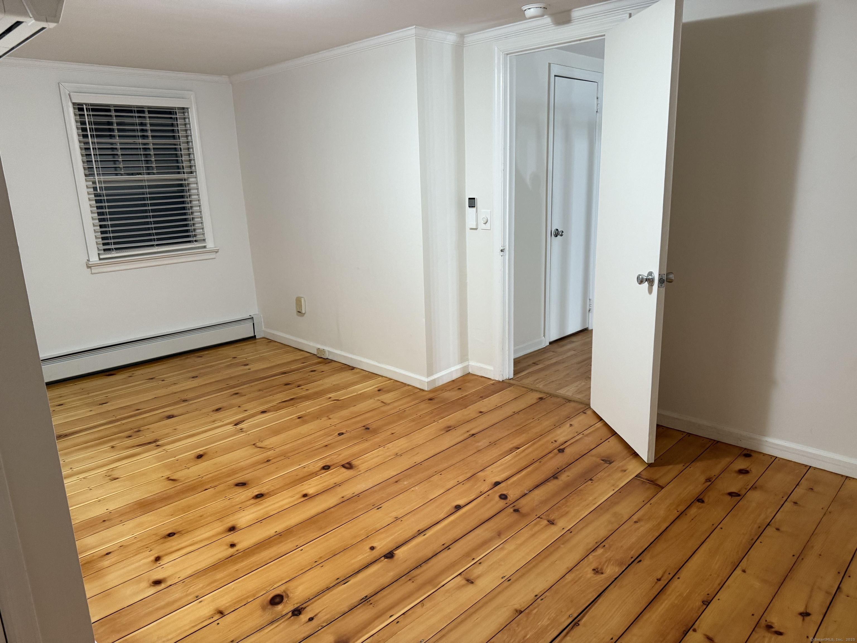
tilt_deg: -14.0
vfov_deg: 56.8
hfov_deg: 71.6
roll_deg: +2.6
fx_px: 594
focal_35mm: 24
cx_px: 428
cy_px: 322
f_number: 1.78
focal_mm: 6.76
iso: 250
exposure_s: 1/60
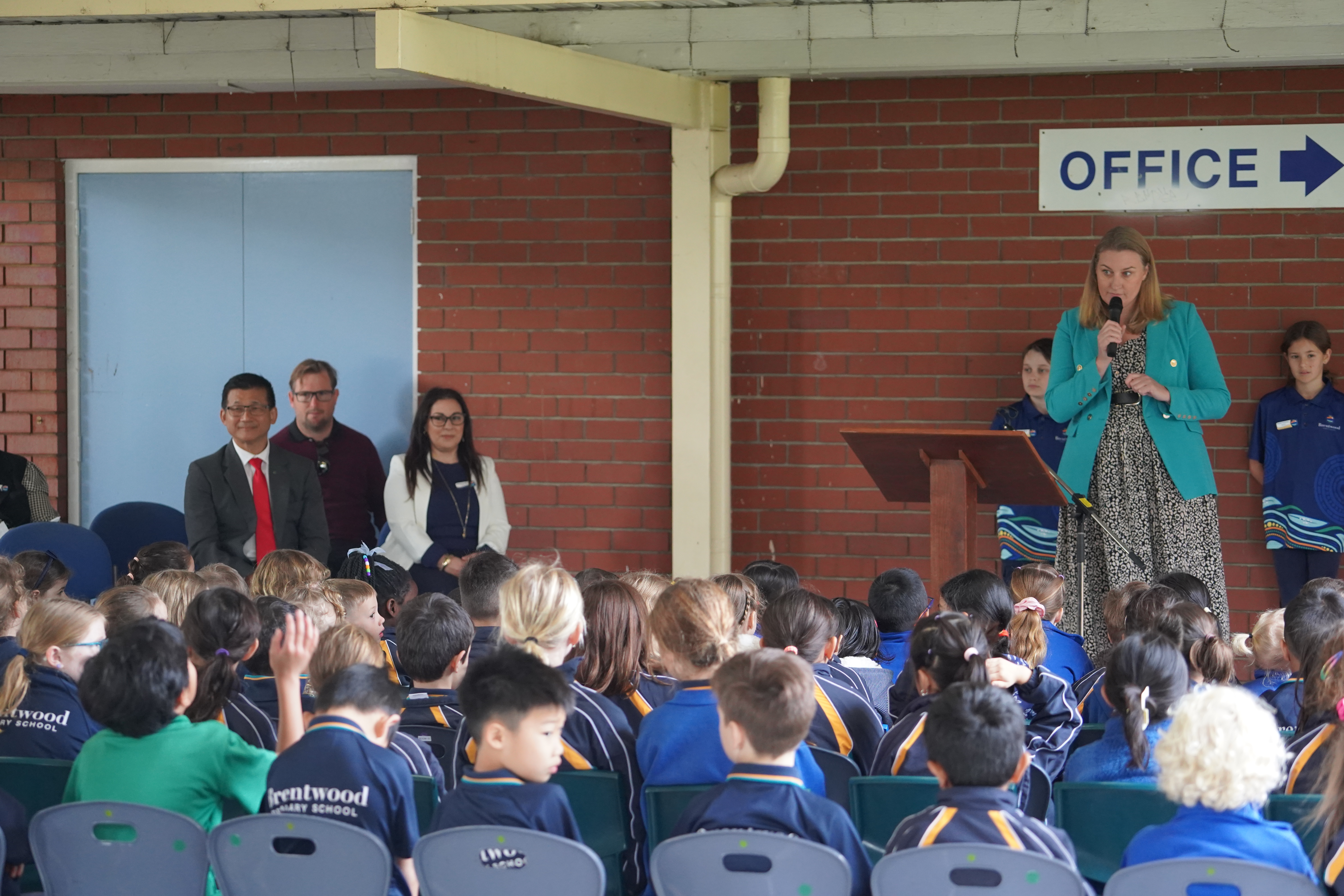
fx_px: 3808
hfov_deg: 20.0
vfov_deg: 13.4
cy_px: 448
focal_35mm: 102
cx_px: 672
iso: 3200
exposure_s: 1/160
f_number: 4
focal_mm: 102
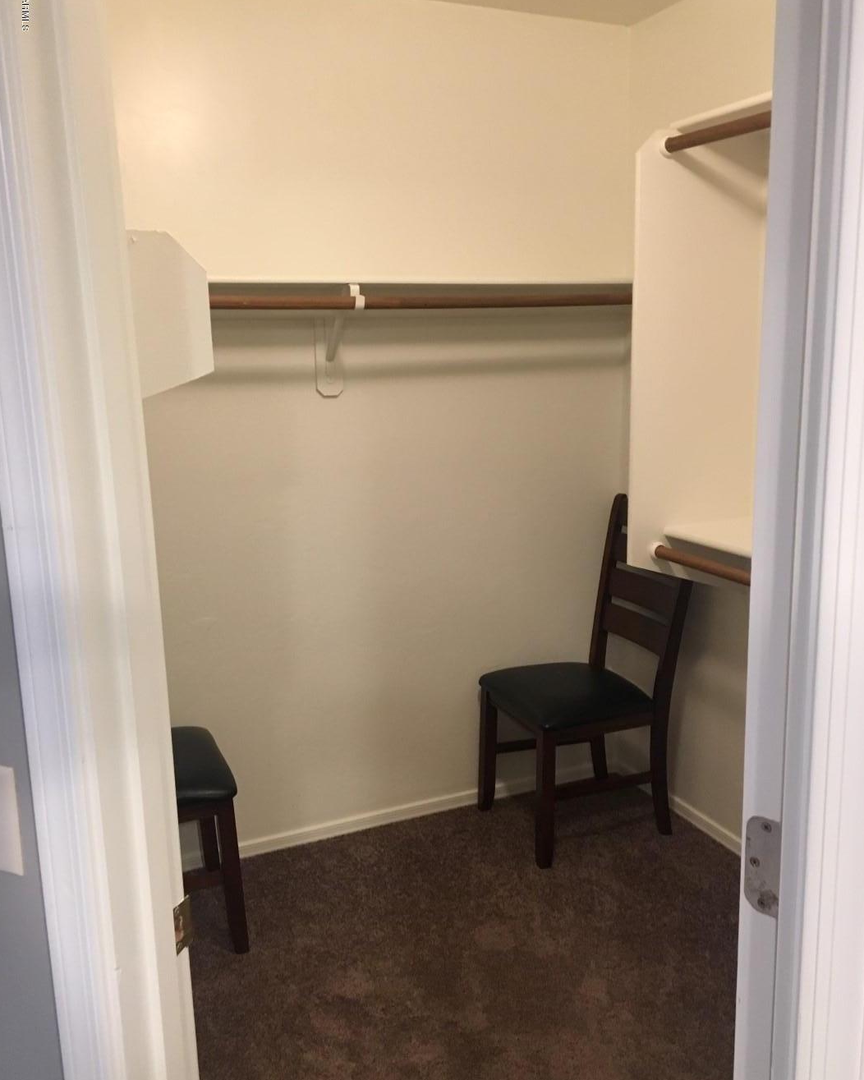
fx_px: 991
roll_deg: +1.3
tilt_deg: -10.5
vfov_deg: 57.2
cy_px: 547
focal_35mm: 31
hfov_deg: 47.1
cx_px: 439
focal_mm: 4.15
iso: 200
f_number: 2.2
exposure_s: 1/24
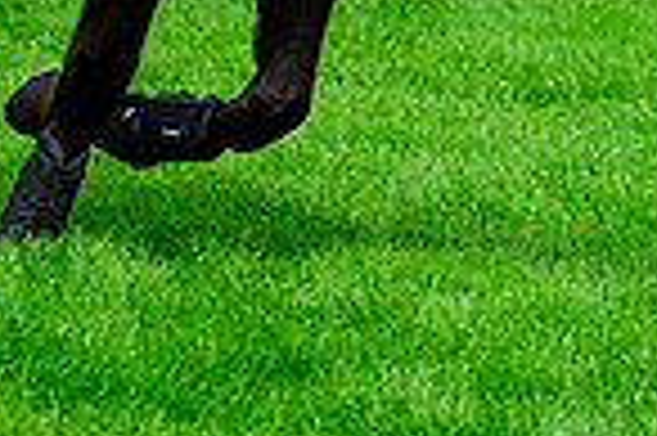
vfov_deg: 1.9
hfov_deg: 2.8
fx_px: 13399
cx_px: 374
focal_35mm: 735
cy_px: -407
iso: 1000
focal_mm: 185
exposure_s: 1/3200
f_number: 6.3
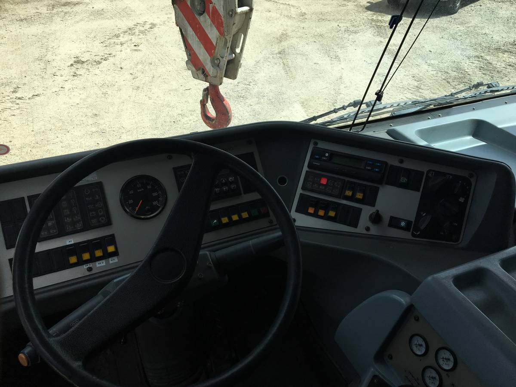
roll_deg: -2.5
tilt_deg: -33.0
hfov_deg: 61.7
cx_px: 258
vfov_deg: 48.2
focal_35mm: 29
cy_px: 194
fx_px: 432
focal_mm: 4.15
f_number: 2.2
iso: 25
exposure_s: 1/1131
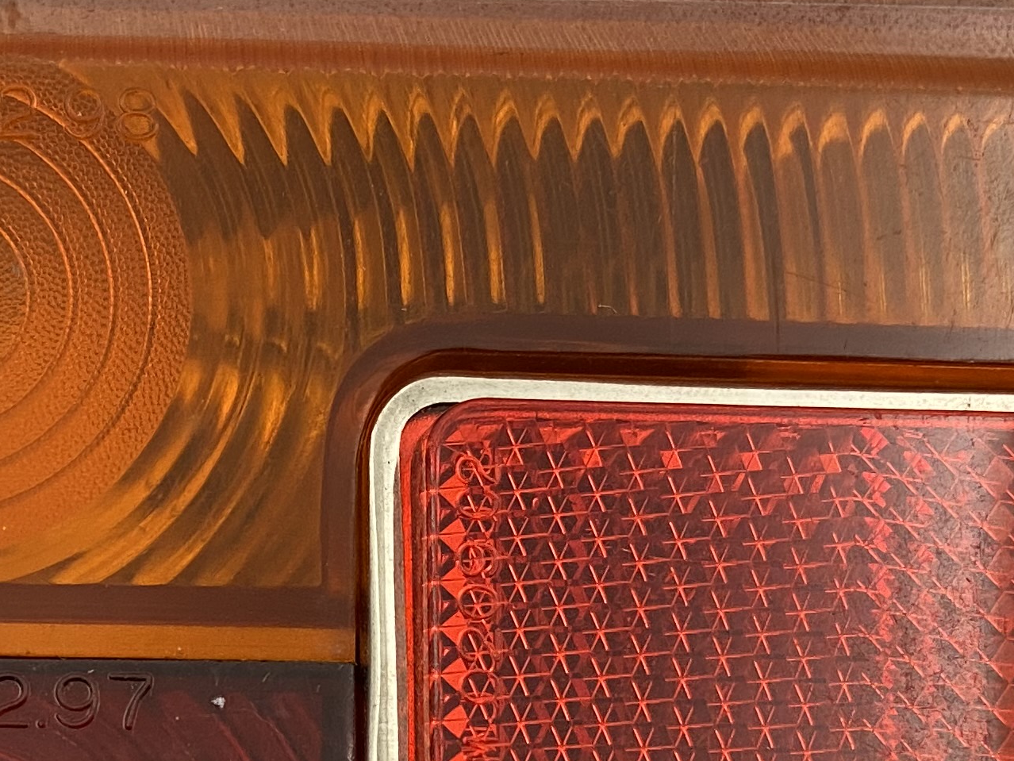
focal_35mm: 82
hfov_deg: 23.6
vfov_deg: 17.8
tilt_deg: -72.0
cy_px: 664
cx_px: 265
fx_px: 2402
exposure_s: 1/50
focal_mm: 4.25
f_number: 1.8
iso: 100
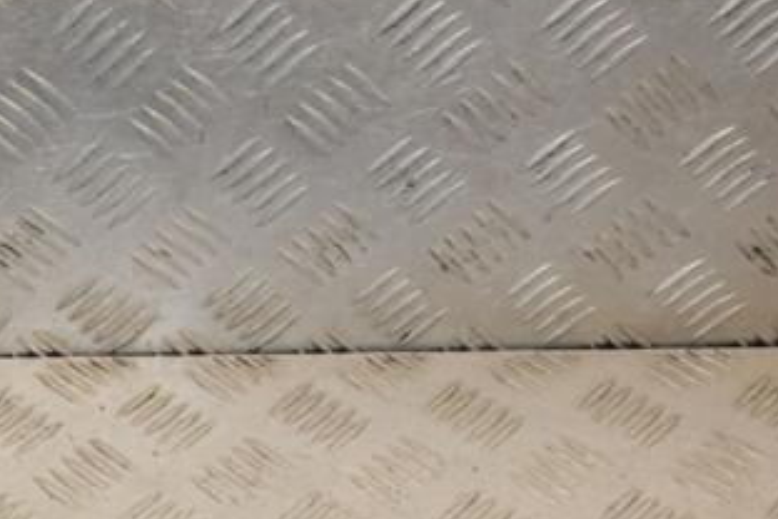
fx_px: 2118
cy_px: 467
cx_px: 102
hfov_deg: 20.5
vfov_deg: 13.8
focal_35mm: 98
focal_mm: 34
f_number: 7.1
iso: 800
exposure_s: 1/200
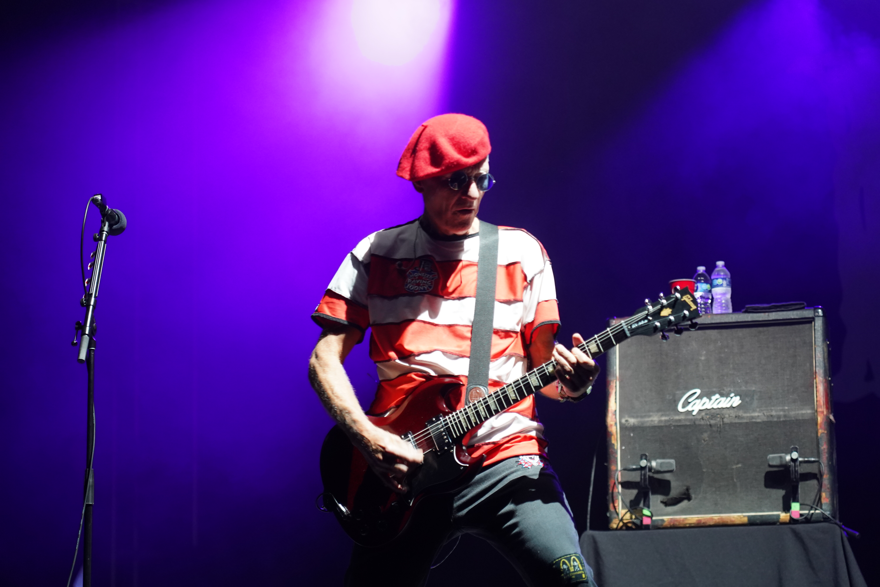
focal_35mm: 105
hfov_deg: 19.5
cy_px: 294
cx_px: 440
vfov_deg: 13.0
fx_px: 2566
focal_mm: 105
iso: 3200
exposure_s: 1/160
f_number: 4
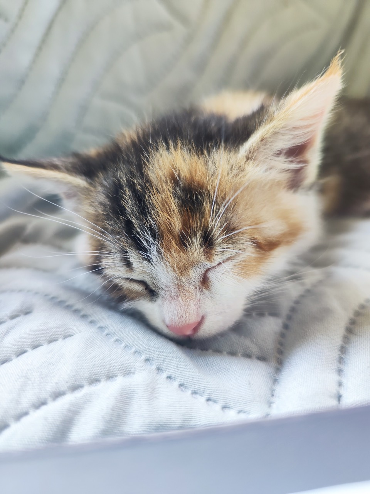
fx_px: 328
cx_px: 185
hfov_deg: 58.9
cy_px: 247
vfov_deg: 73.9
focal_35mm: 23
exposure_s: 1/100
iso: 483
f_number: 1.69
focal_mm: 7.01
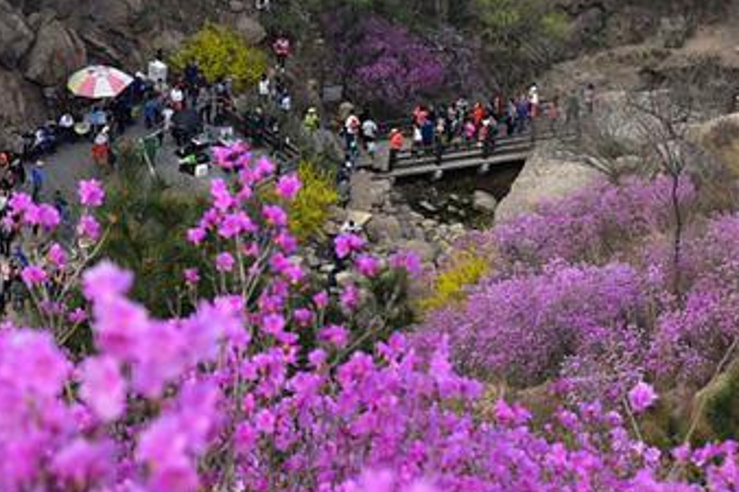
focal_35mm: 72
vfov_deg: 18.9
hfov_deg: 28.0
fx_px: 1477
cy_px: 235
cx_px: 442
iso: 125
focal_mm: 38
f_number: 5.6
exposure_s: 1/250
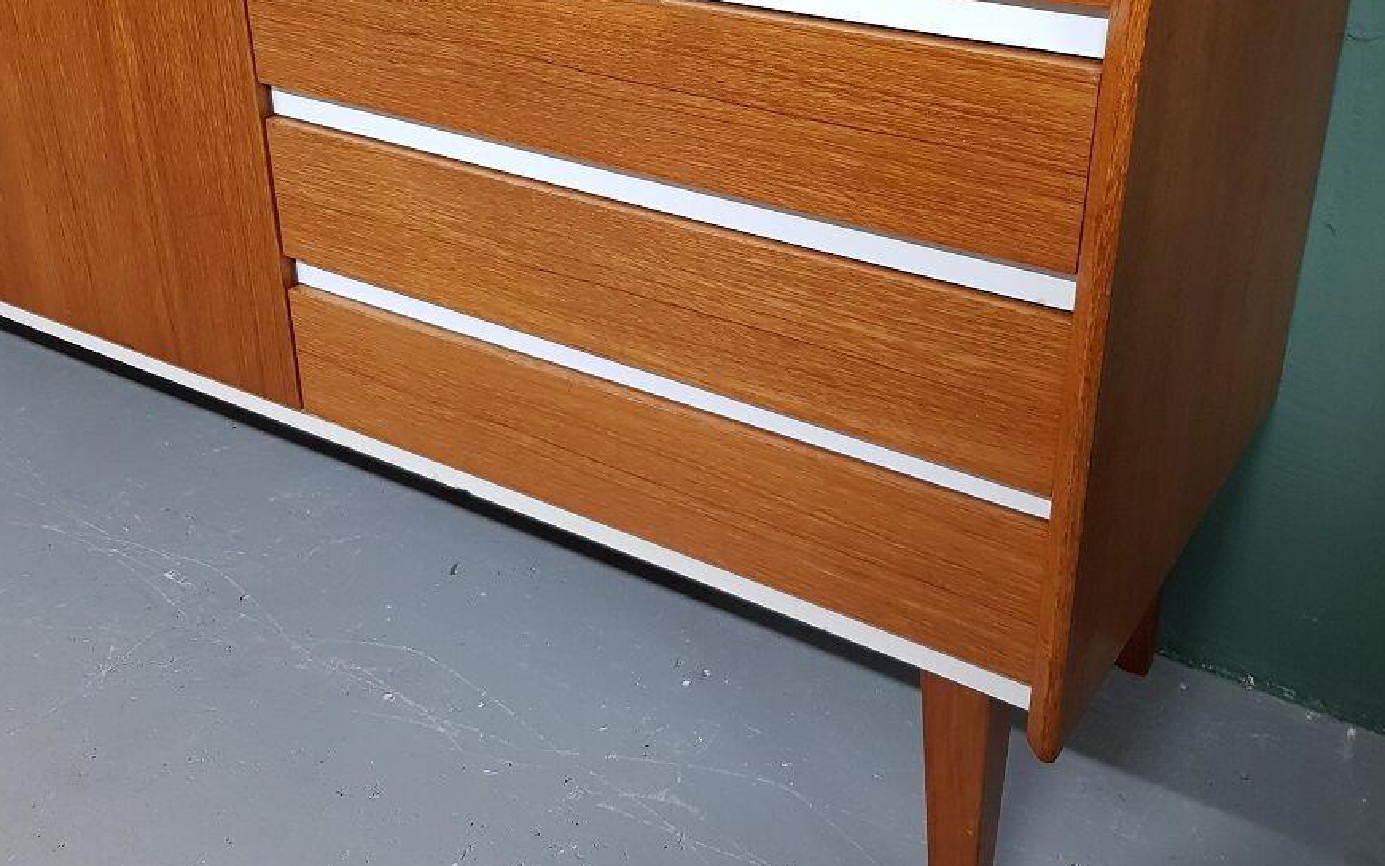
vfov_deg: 33.4
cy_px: 302
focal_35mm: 38
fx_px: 1435
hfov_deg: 51.5
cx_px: 685
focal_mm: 4.2
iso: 250
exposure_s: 1/17
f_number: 1.7
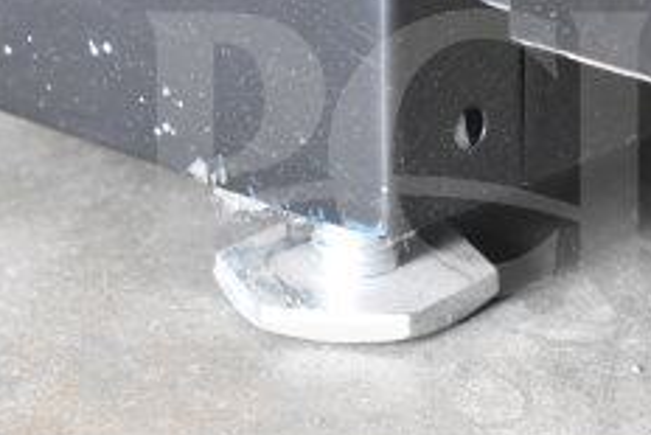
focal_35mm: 205
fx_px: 3709
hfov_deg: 10.0
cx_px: 396
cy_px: 234
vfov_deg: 6.7
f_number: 5.6
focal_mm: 52
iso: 3600
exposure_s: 1/80
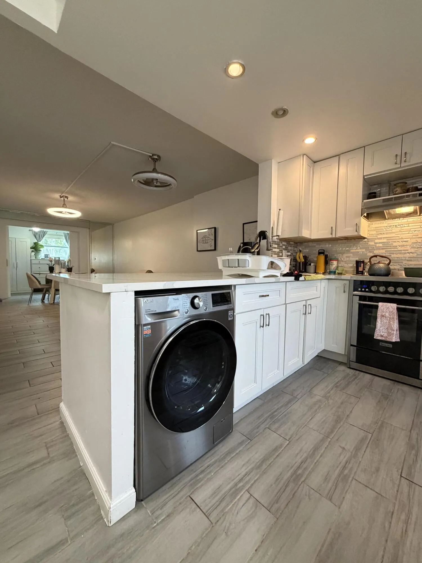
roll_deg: -0.6
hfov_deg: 85.7
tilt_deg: -3.6
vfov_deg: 102.1
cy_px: 282
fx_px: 228
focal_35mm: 14
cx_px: 211
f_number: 2.2
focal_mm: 2.22
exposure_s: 1/60
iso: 400
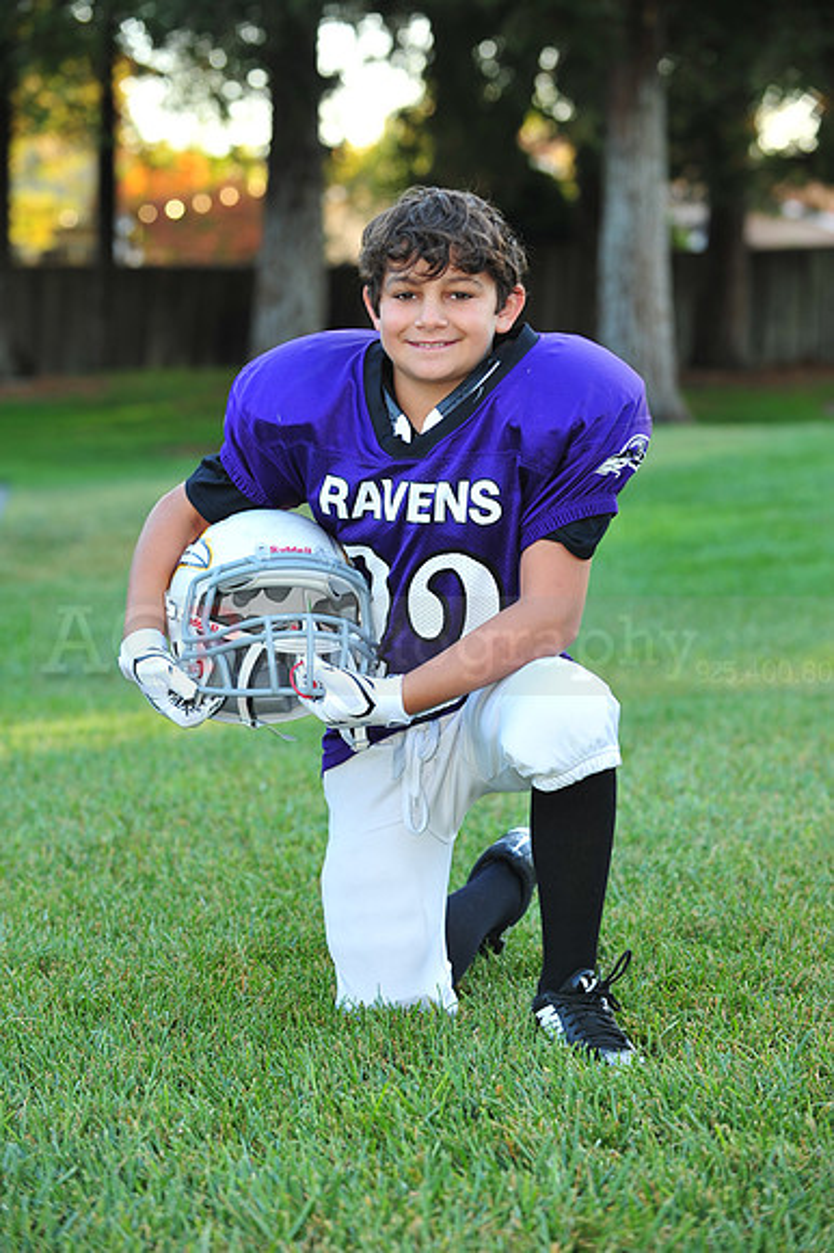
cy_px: 626
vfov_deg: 20.0
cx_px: 417
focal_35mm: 102
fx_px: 3548
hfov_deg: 13.4
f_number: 4.5
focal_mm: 102
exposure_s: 1/60
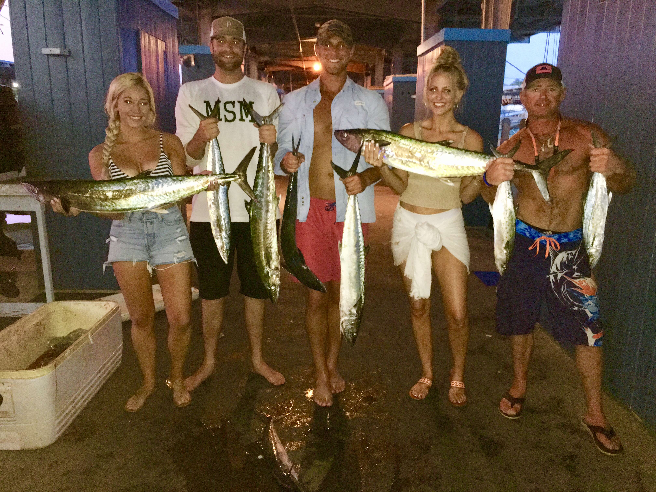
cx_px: 328
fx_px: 550
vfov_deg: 48.2
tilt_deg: -12.1
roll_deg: -0.2
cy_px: 246
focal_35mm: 29
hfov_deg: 61.7
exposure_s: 1/16
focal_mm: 4.15
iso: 320
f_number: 2.2
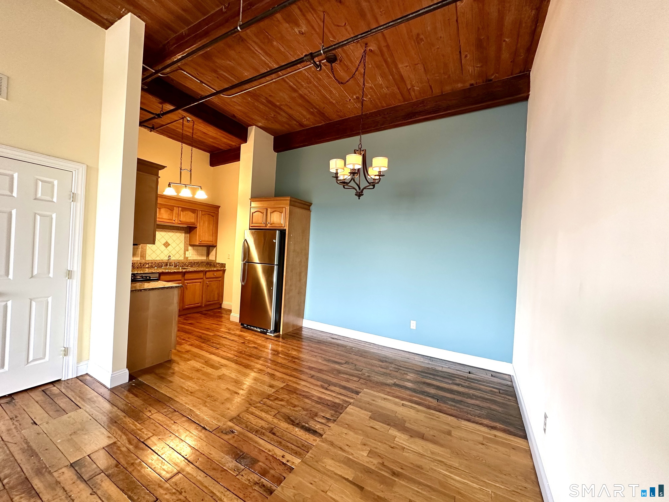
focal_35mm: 14
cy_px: 251
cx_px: 334
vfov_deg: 85.7
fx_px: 271
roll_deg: -3.3
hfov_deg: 102.1
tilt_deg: -0.8
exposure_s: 1/60
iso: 200
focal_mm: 2.22
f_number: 2.2
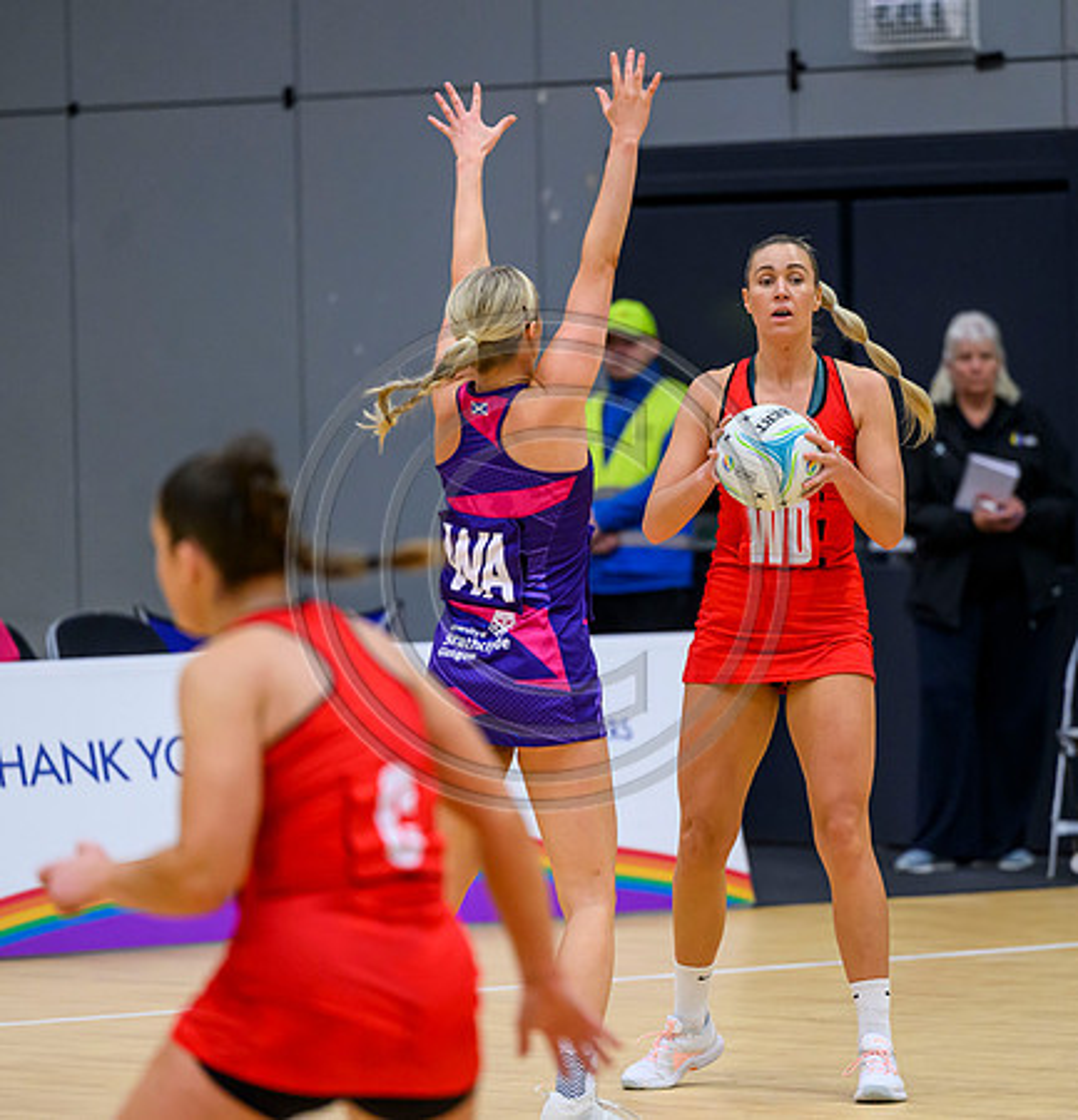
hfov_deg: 6.5
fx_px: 9459
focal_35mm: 263
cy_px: 563
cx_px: 748
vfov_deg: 6.8
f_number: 3.2
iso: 4000
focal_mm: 200
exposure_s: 1/1000
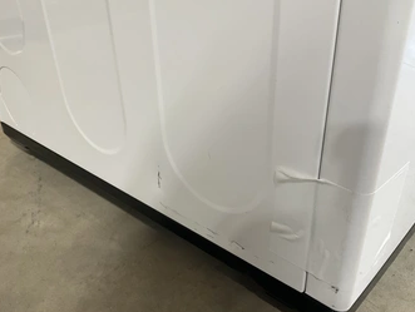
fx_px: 420
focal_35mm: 35
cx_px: 167
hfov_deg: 52.2
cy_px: 158
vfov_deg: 40.8
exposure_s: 1/60
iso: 100
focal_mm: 3
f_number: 1.8
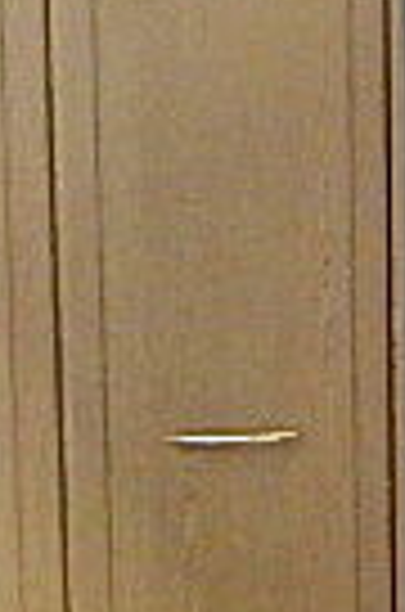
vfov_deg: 19.8
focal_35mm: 103
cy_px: 405
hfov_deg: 11.1
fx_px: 1747
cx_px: 968
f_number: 3.5
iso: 640
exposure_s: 1/30
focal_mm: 3.7
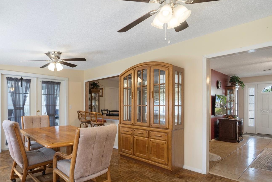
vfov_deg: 58.9
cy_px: 111
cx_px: 111
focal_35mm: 21
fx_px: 159
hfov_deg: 80.4
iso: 320
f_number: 9
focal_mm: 17
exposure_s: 1/4
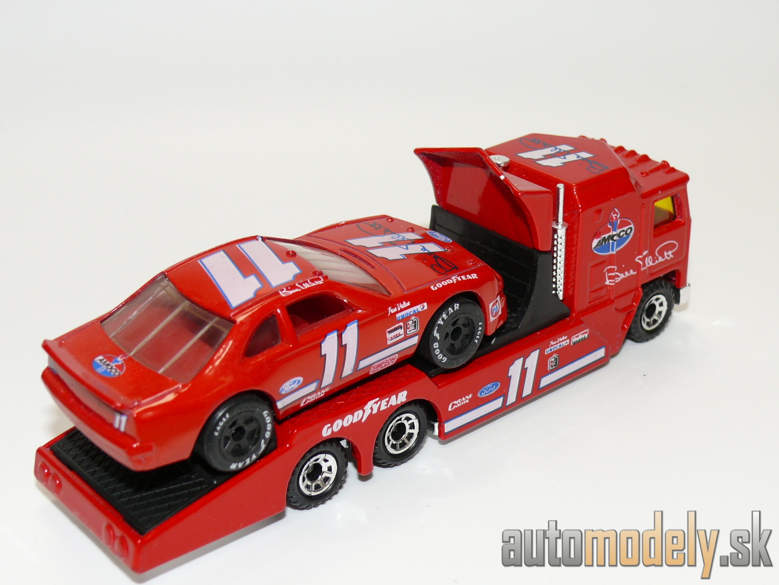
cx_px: 390
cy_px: 292
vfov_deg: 23.3
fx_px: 1418
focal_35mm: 63
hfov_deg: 30.7
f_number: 4
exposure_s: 1/30
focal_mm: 10.3
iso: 100
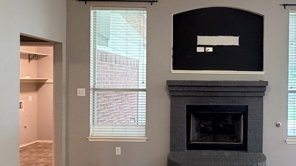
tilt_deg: +0.1
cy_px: 84
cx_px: 224
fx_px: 259
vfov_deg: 35.6
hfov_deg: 56.4
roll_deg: +0.2
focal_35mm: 33
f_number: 2.2
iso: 500
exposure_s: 1/60
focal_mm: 2.22
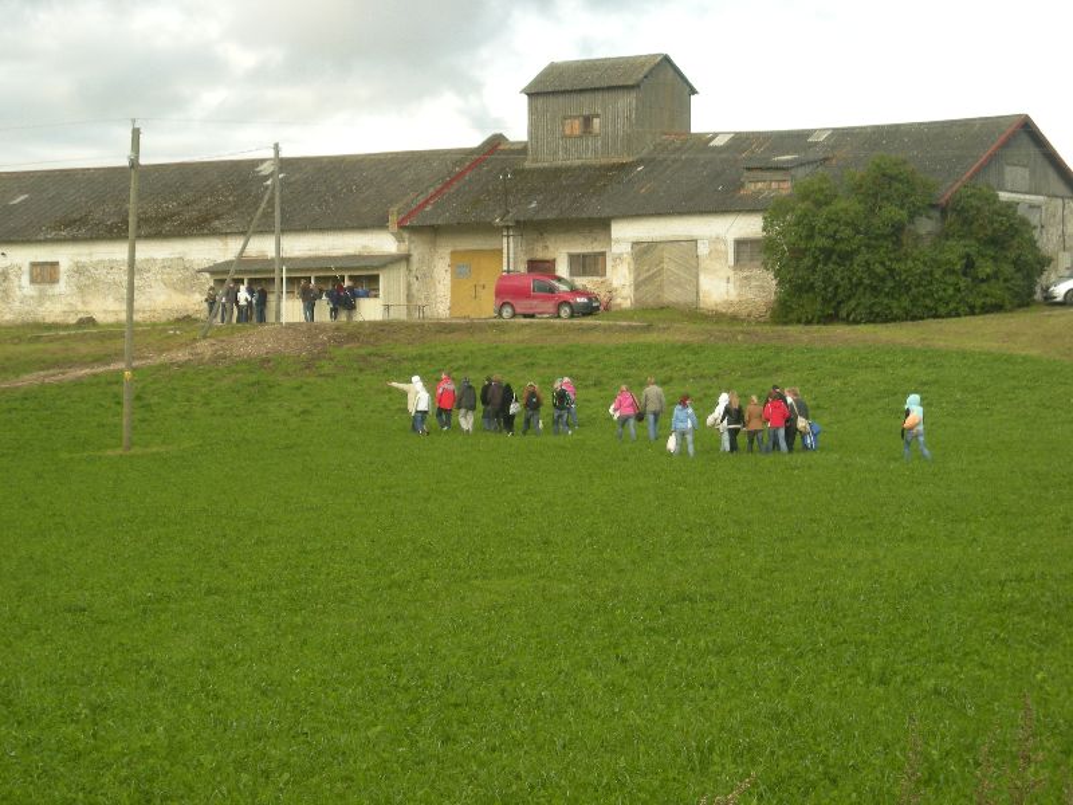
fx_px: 3255
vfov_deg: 14.1
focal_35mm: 105
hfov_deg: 18.7
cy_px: 402
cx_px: 536
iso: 64
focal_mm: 17.1
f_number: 4.7
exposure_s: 1/125
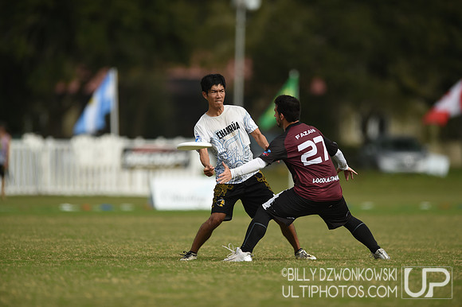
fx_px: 5130
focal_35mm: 400
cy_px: 154
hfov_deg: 5.2
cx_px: 231
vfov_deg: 3.4
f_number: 2.8
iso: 160
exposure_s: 1/4000
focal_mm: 400
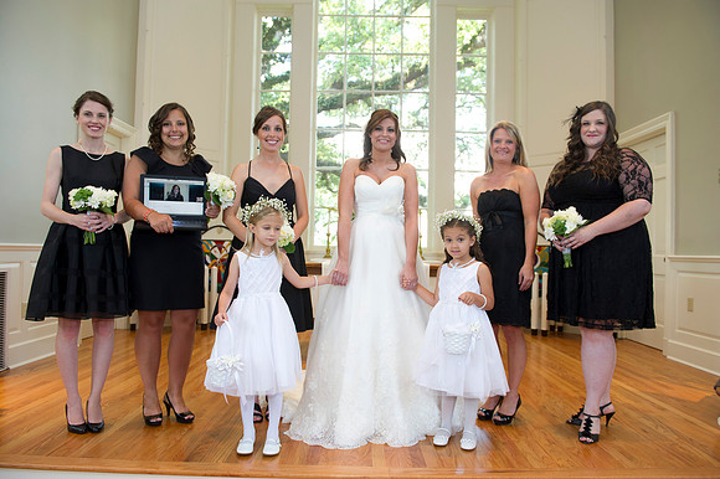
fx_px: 520
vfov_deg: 49.5
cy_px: 240
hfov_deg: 69.4
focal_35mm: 26
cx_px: 360
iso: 800
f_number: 4
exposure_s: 1/100
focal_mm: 26
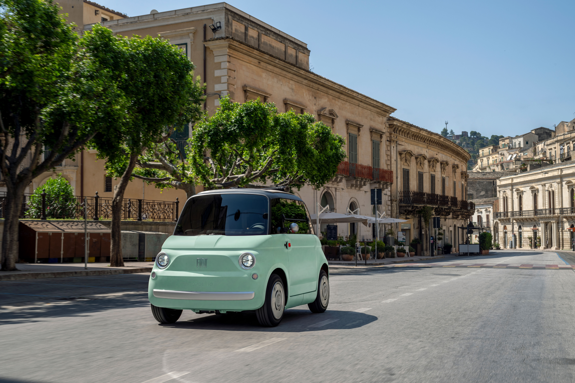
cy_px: 192
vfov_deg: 30.5
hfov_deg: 44.5
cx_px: 288
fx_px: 703
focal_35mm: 44
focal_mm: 44
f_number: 13
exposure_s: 1/80
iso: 64
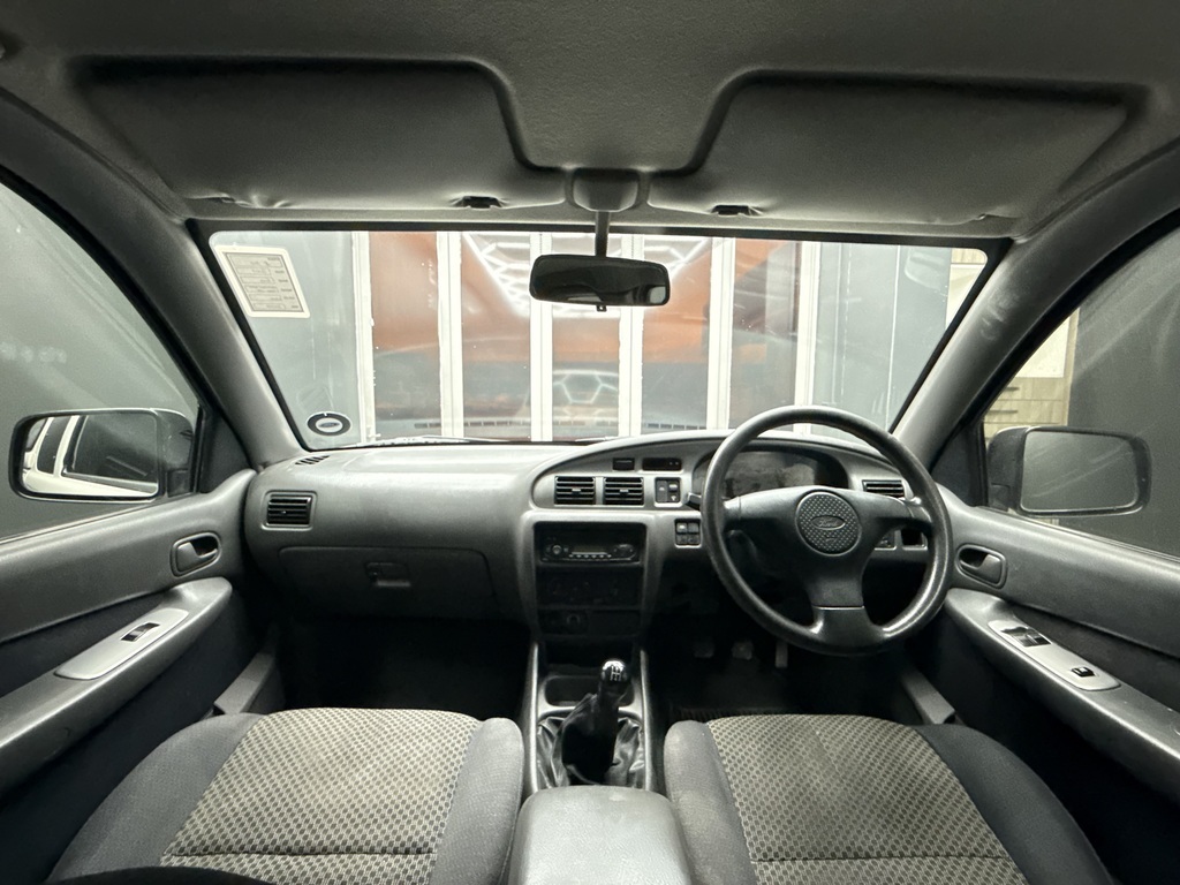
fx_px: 477
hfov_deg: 102.1
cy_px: 442
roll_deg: -0.6
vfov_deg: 85.7
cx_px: 590
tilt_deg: -5.4
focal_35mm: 14
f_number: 2.2
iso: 1250
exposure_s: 1/33
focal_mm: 2.22
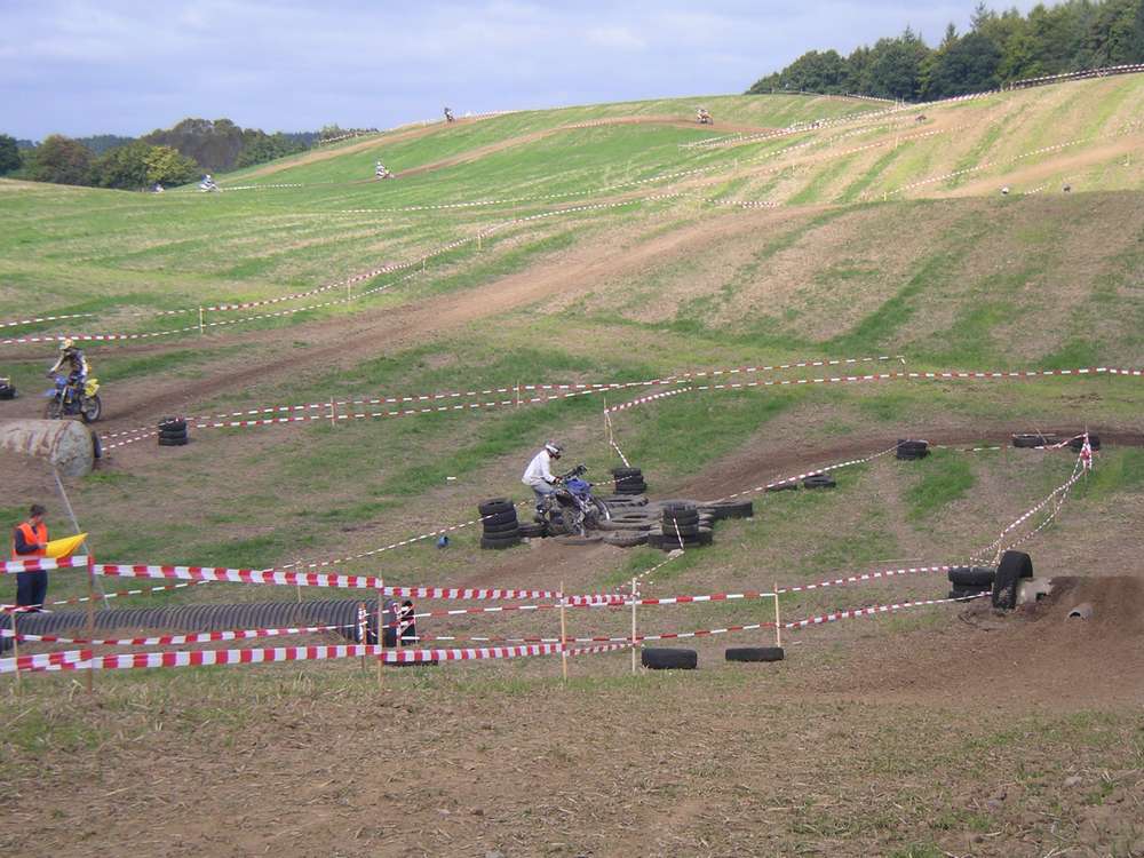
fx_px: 3437
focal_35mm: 104
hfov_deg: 18.9
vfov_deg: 14.2
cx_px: 572
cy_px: 429
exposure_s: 1/320
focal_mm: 16
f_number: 3.9
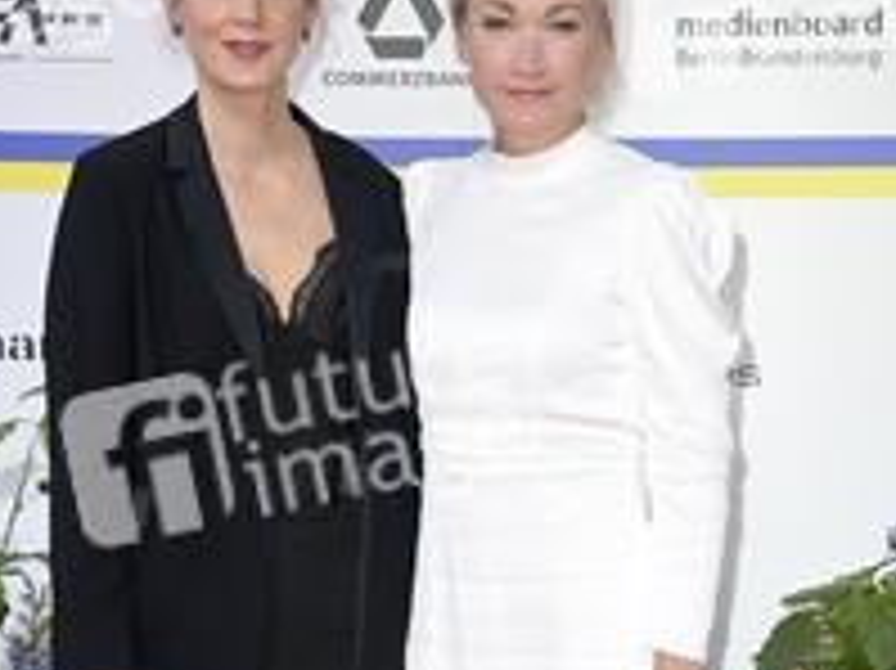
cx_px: 423
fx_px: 3104
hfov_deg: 16.4
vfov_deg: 12.2
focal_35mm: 120
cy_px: 666
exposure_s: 1/250
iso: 640
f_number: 5.6
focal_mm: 62
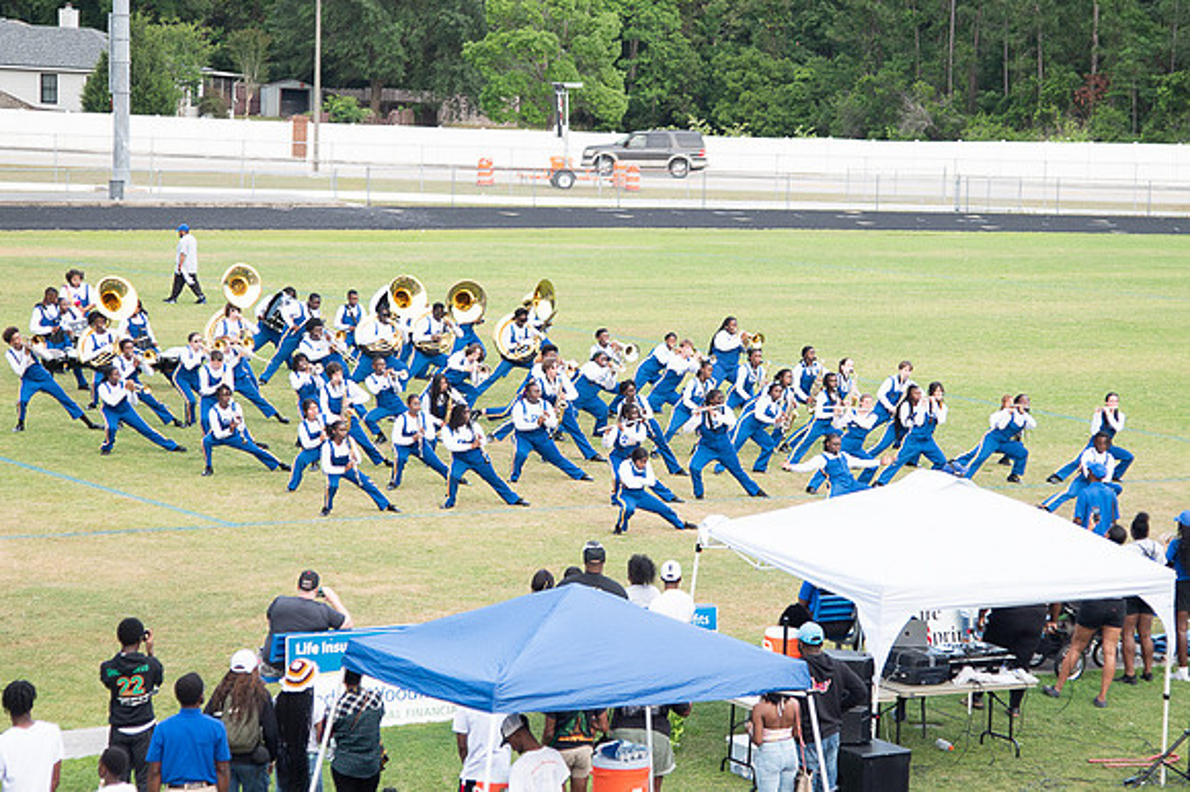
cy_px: 385
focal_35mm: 124
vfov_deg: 11.1
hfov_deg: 16.5
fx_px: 4091
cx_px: 653
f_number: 4
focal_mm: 82
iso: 100
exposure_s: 1/200
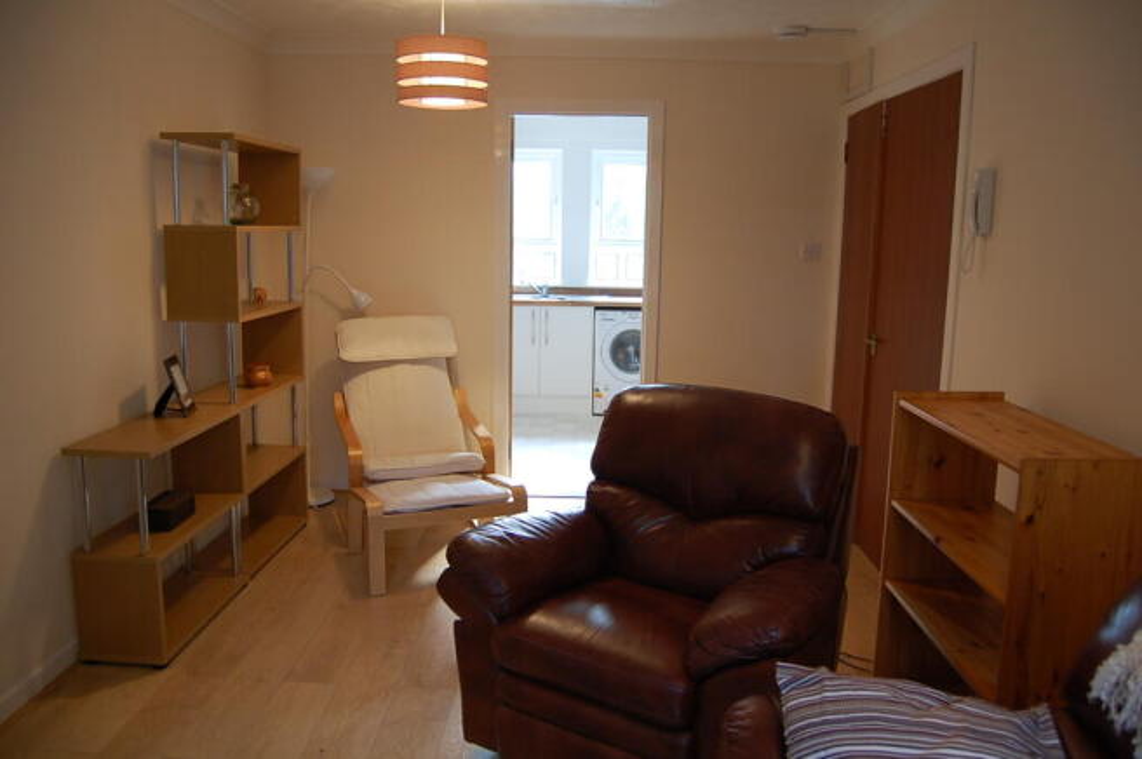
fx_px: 856
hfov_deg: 67.4
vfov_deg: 47.8
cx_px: 571
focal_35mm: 27
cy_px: 380
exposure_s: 1/30
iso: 450
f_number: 3.5
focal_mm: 18
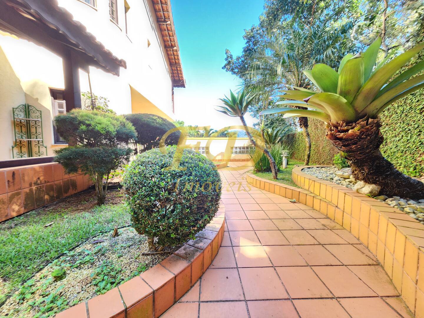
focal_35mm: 13
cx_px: 212
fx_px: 159
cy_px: 159
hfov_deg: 106.2
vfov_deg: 89.9
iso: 100
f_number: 2.2
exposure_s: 1/60
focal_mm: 2.2
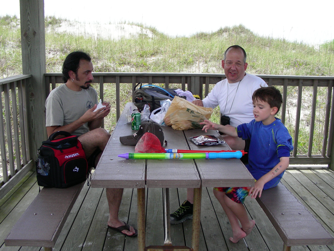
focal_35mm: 38
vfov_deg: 37.7
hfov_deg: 49.0
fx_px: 367
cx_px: 167
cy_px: 126
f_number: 4
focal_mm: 6.3
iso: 50
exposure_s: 1/330
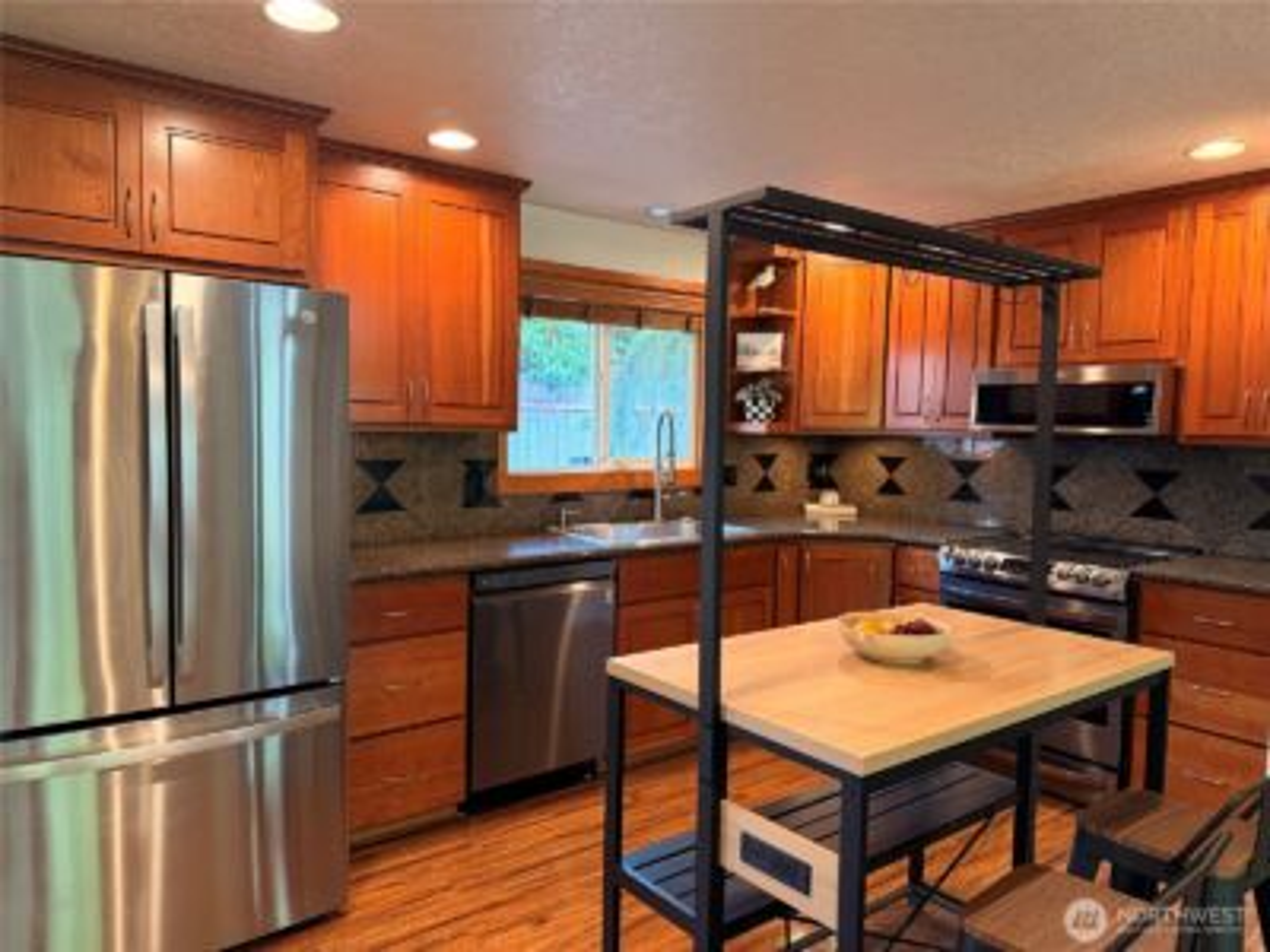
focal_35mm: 24
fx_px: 881
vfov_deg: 56.8
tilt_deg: -3.7
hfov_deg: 71.6
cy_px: 476
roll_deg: -0.9
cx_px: 635
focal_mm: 6.76
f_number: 1.78
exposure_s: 1/60
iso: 250
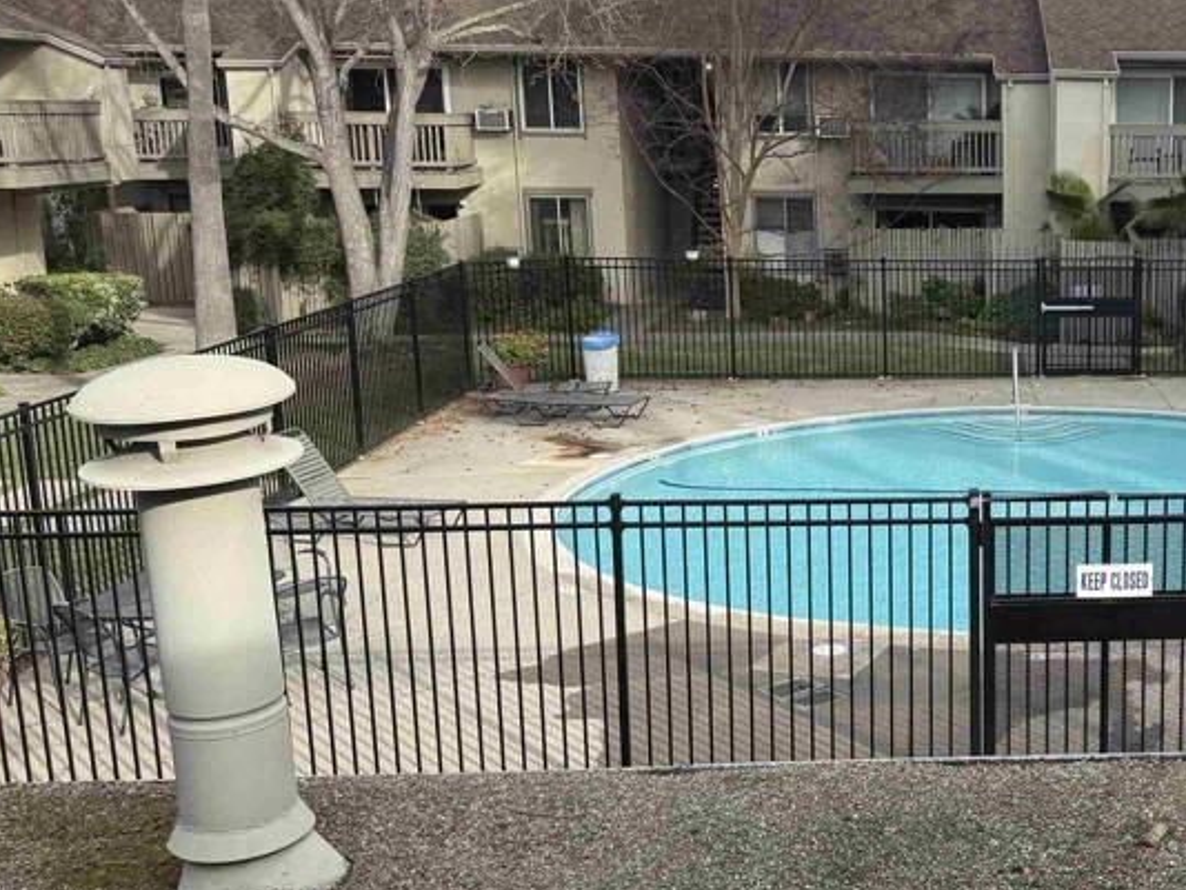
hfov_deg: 38.2
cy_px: 442
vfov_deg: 31.5
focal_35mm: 46
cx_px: 1082
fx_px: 1577
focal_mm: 6.76
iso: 80
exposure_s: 1/1410
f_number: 1.78
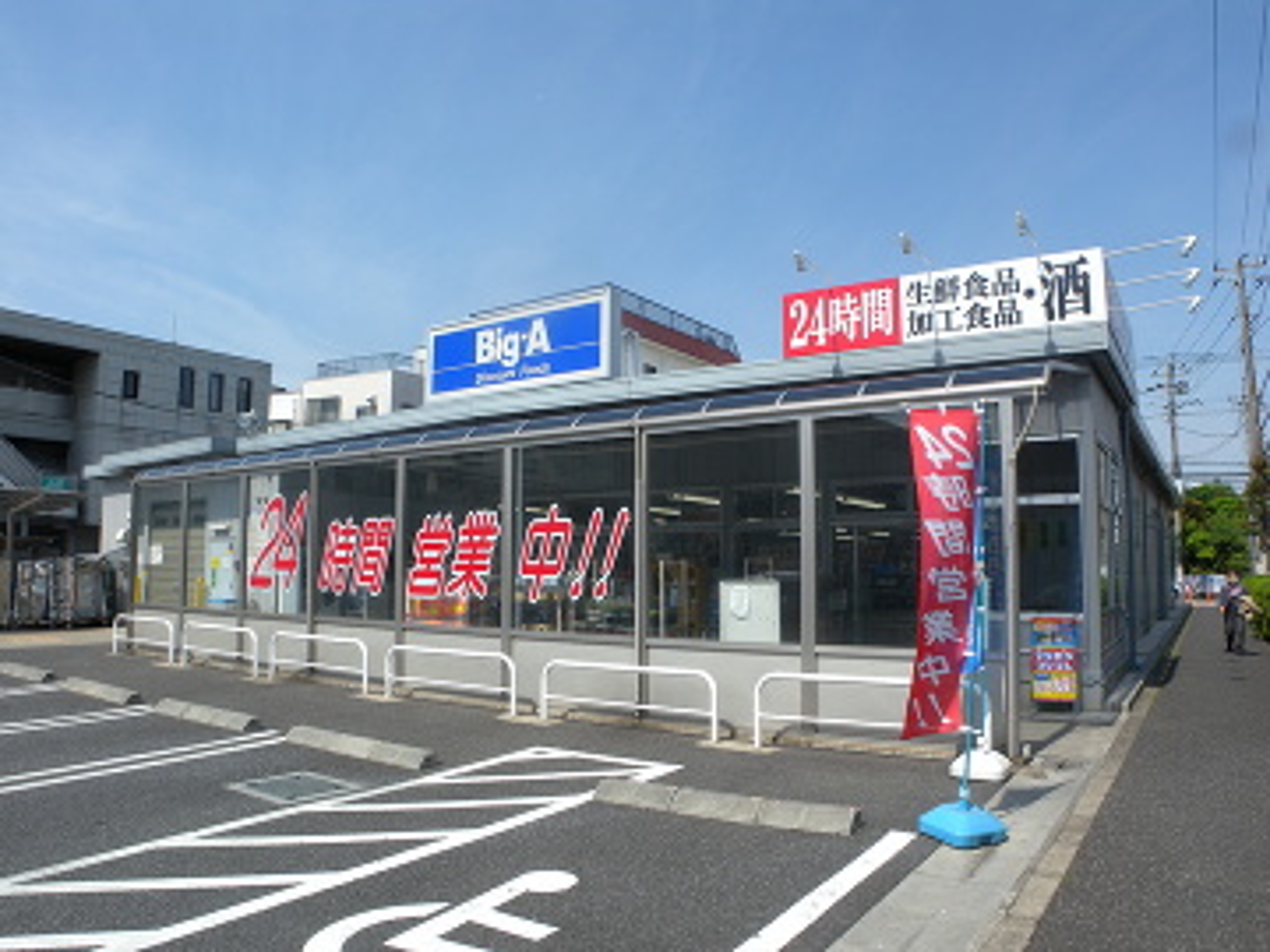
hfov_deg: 58.4
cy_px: 476
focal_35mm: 31
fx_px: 1137
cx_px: 635
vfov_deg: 45.4
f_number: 5.3
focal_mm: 6.7
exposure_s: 1/300
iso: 64
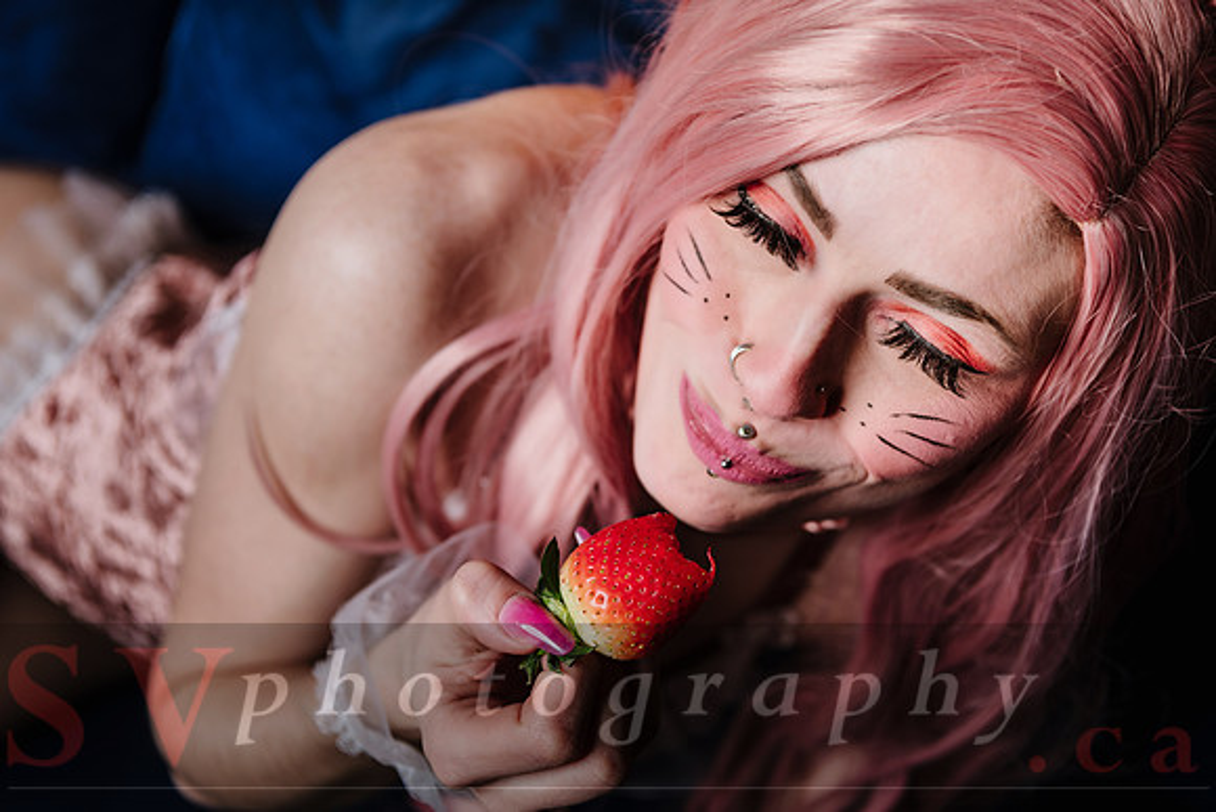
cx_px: 608
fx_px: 2095
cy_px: 406
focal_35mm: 62
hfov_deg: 32.4
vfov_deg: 21.9
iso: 64
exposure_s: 1/200
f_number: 4.5
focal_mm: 62
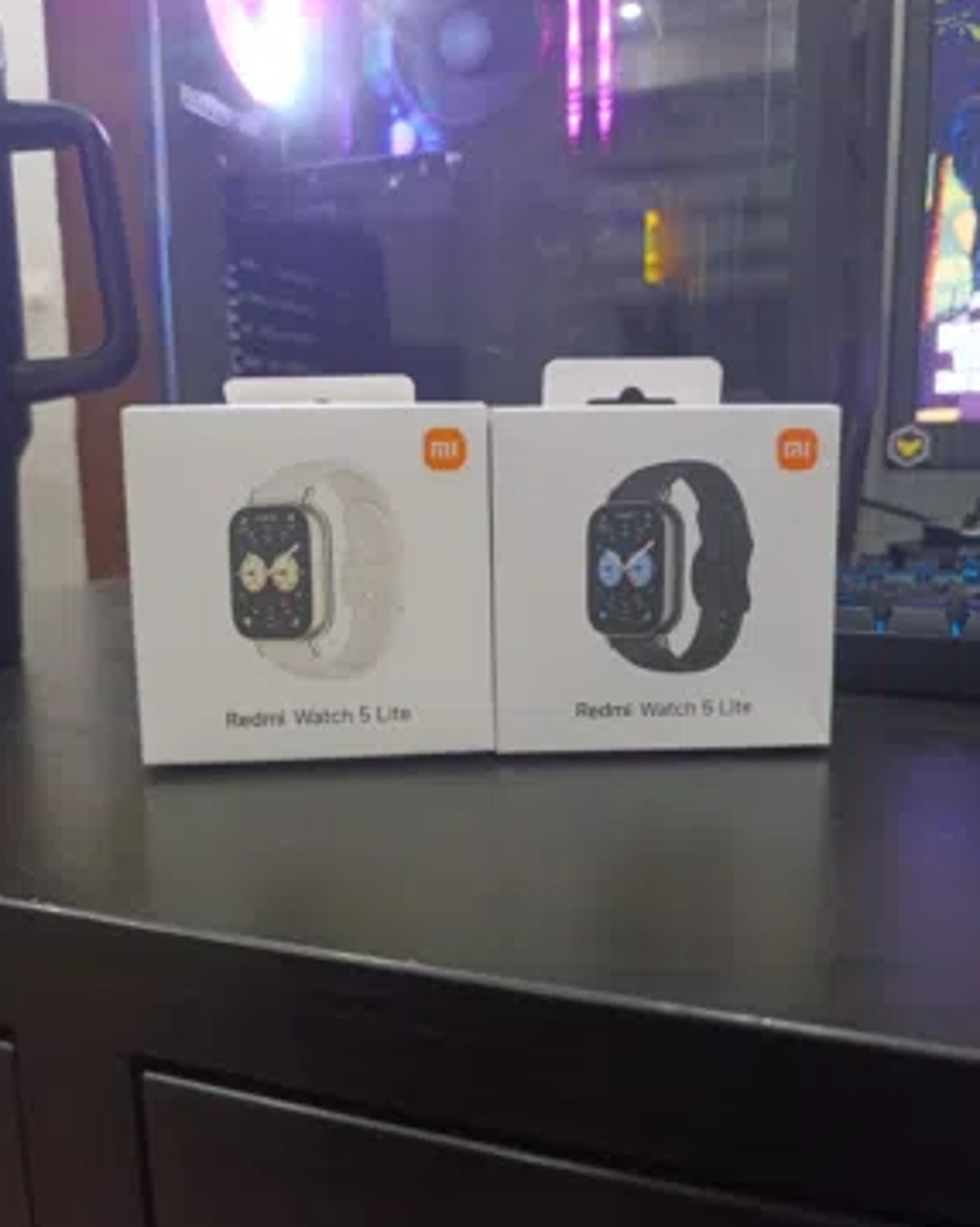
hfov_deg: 56.8
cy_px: 617
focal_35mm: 25
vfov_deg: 68.1
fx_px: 907
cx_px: 493
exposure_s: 1/25
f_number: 1.6
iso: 1600
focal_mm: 6.14
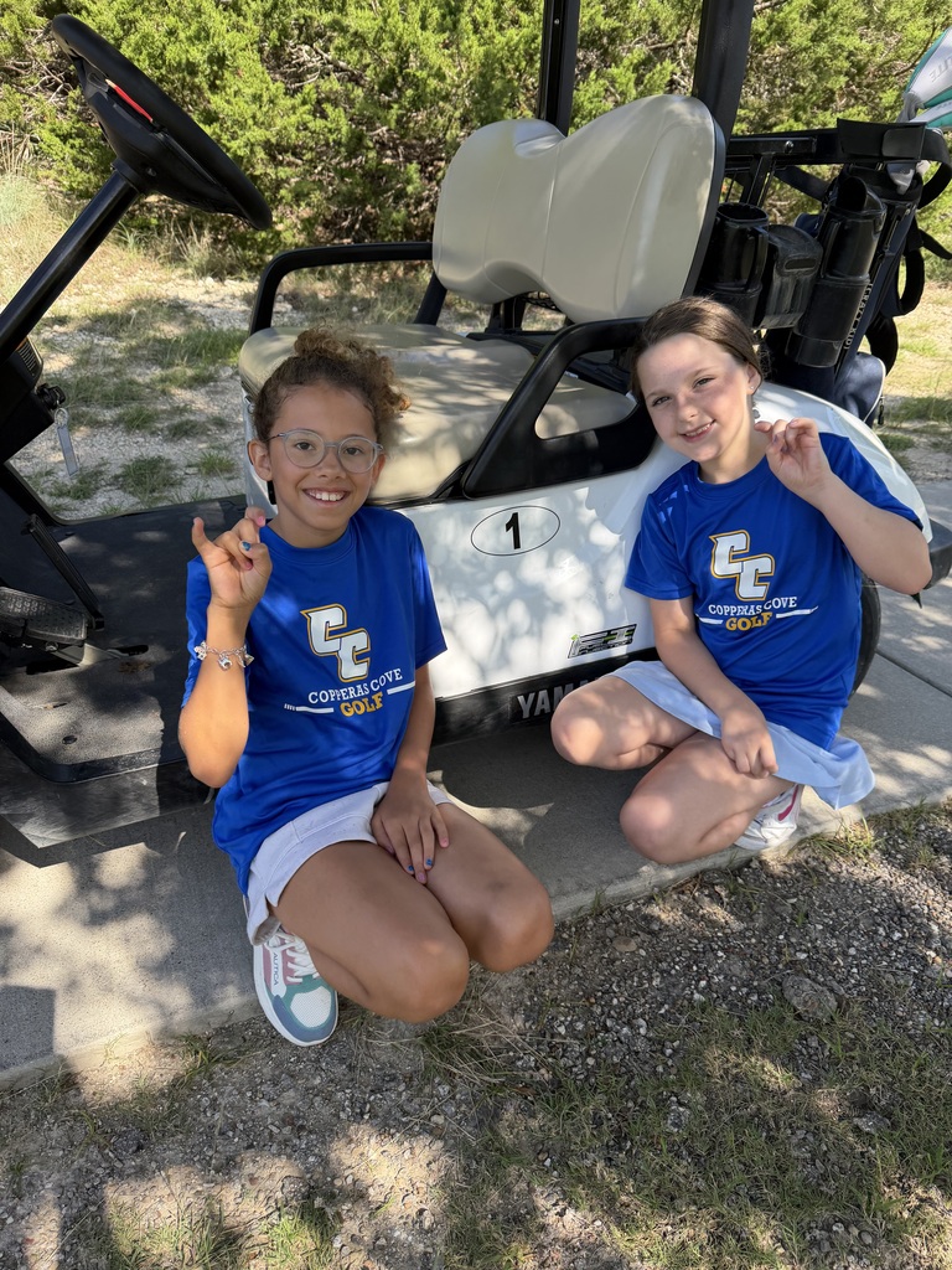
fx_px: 880
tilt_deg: -23.2
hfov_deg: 56.8
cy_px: 635
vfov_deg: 71.6
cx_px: 476
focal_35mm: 24
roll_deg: +3.2
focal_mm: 6.76
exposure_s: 1/1522
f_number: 1.78
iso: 100
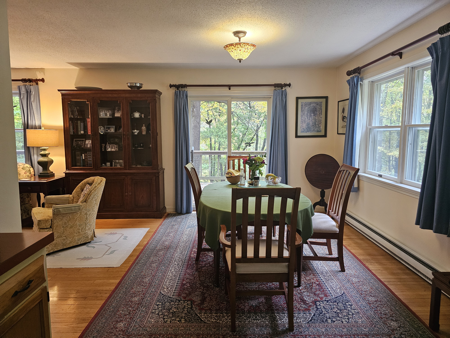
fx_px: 299
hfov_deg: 73.9
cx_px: 225
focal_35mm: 23
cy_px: 169
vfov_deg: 58.9
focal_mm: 6.3
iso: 500
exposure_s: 1/120
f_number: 1.7
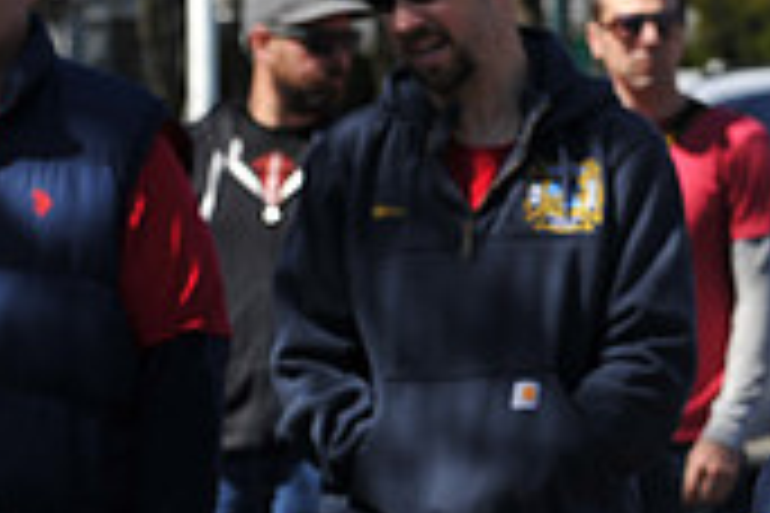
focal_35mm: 238
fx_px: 5090
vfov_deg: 5.7
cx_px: 315
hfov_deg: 8.6
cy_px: 855
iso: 200
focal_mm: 70
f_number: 5
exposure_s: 1/1000
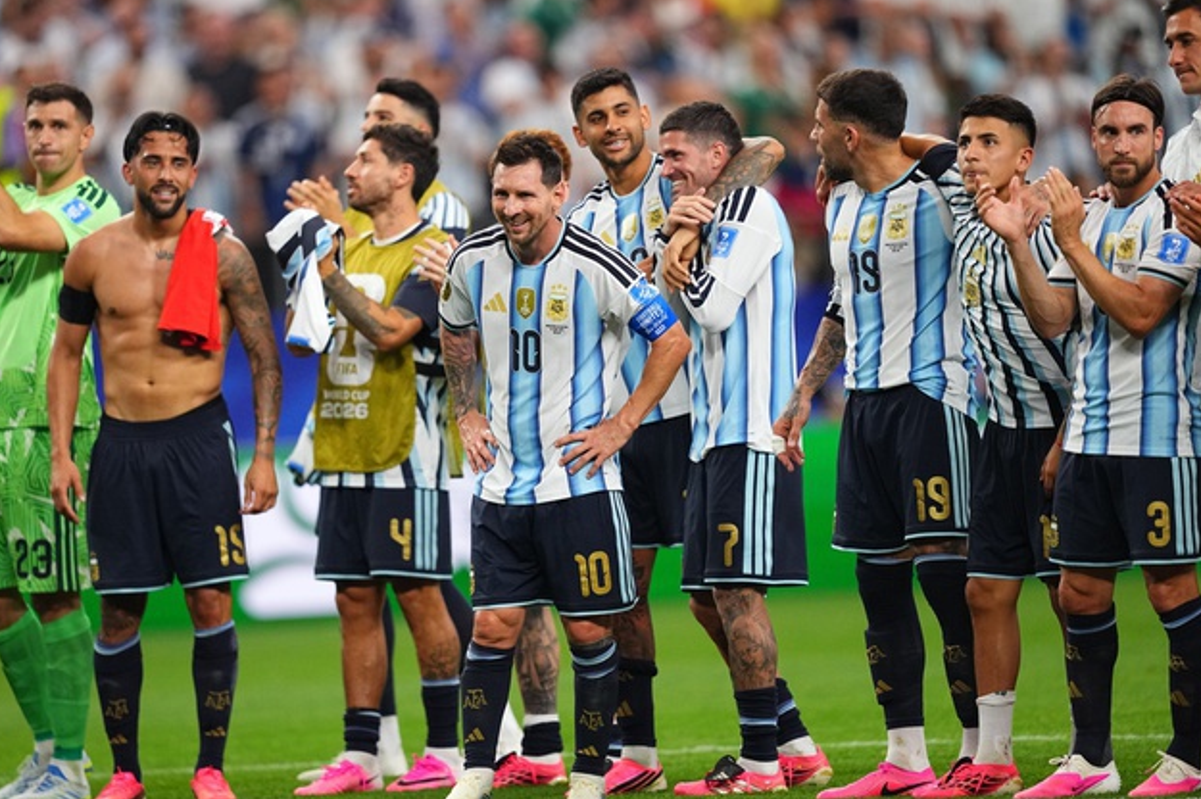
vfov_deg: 3.1
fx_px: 14904
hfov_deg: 4.6
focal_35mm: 447
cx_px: 550
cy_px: 385
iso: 2500
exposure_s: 1/2000
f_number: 2.8
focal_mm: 400
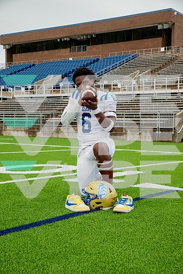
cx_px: 92
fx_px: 427
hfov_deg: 24.2
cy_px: 137
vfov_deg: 35.6
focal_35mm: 56
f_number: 7.1
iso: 200
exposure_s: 1/320
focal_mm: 56
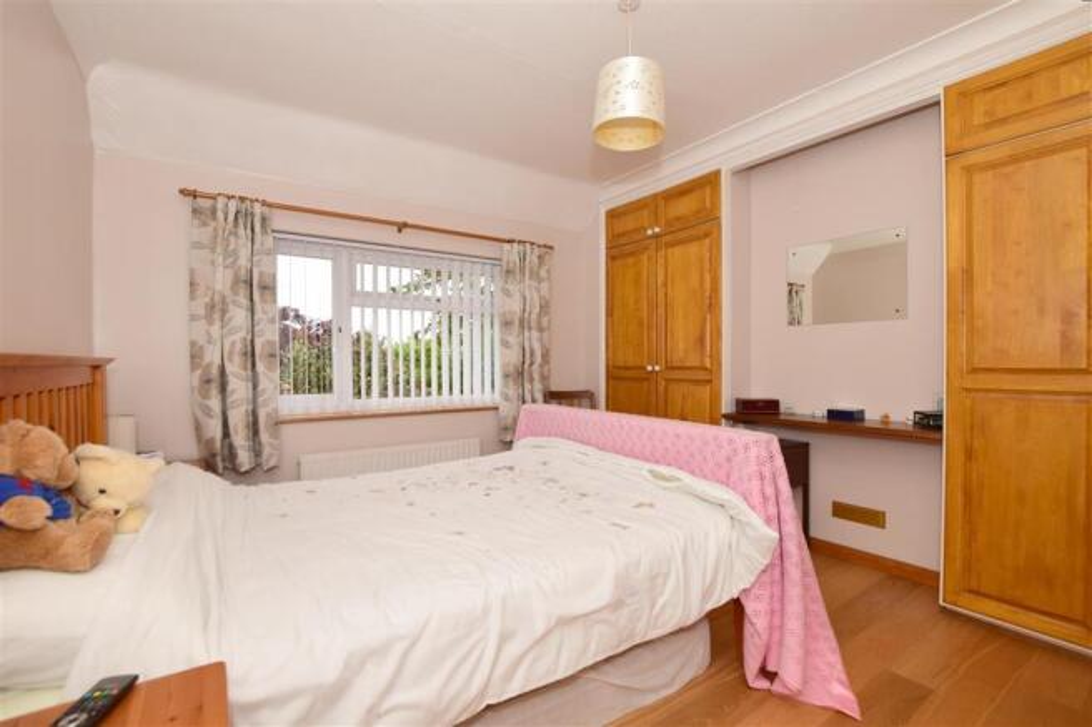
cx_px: 546
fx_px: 455
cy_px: 364
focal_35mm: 15
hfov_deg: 100.4
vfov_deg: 77.3
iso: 400
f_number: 7.1
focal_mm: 10
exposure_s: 1/200
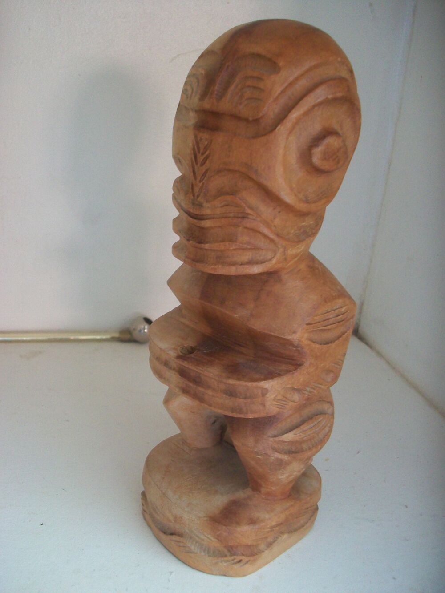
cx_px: 222
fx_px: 583
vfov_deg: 54.0
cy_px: 296
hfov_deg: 41.8
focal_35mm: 34
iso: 160
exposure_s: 1/20
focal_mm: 5.7
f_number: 2.8
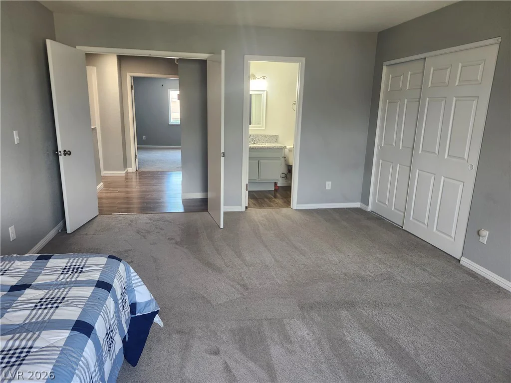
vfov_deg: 58.9
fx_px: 340
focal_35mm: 23
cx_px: 256
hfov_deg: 73.9
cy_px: 192
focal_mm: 5.54
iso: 320
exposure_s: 1/120
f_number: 1.8
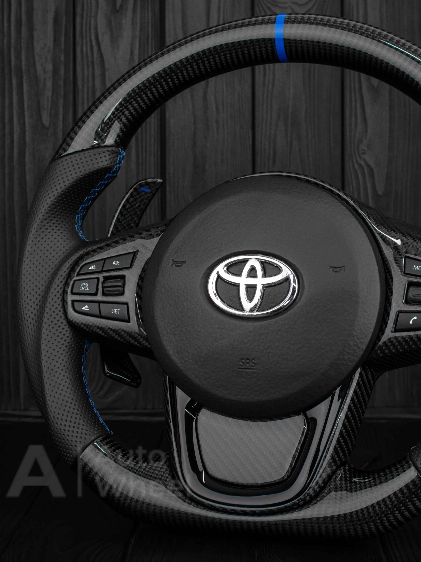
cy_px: 283
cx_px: 260
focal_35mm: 77
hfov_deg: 19.2
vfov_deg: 25.4
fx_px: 1244
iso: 500
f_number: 6.3
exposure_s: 1/125
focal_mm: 35
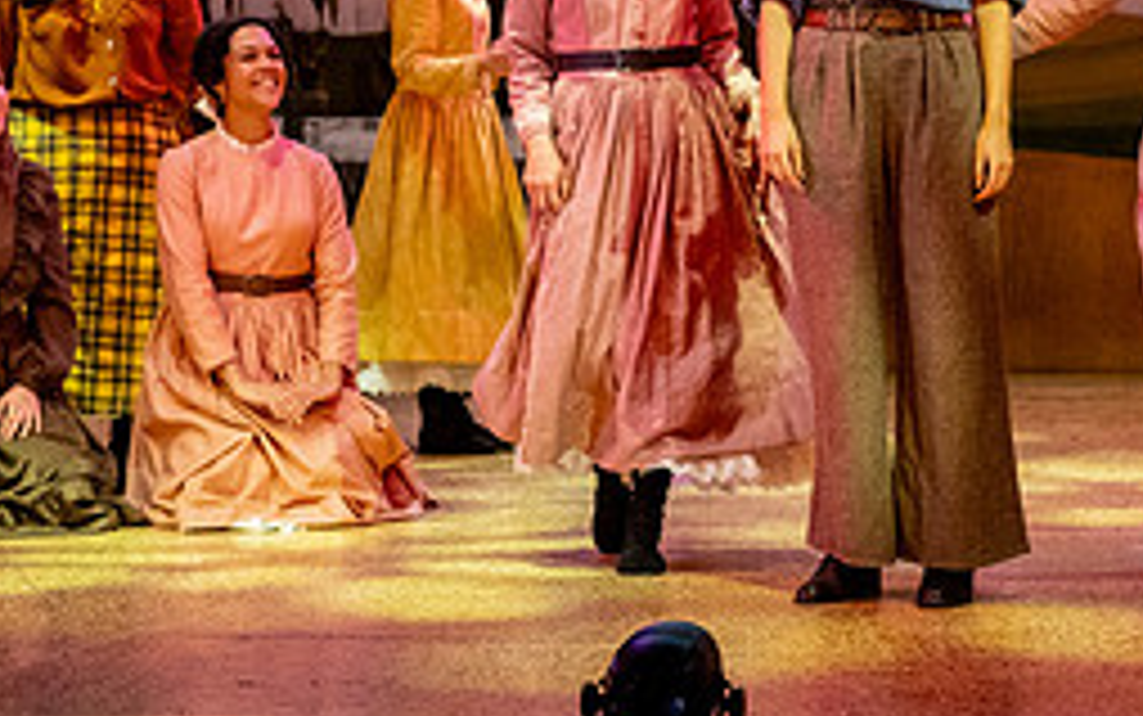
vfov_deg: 9.2
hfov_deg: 14.8
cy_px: -101
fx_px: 4394
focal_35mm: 141
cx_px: 431
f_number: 2.5
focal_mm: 35
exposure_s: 1/1000
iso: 2000
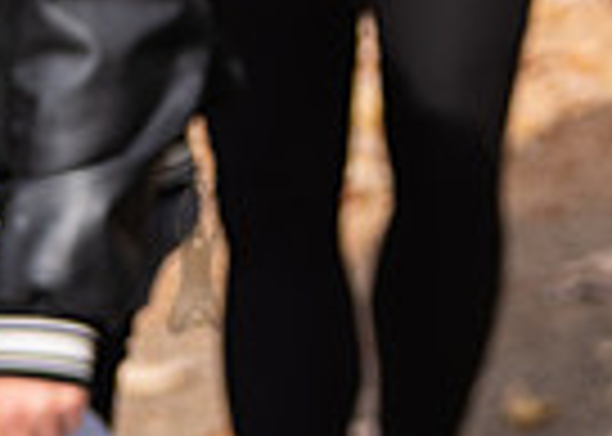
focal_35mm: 289
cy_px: -418
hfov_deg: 6.7
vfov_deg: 4.9
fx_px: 5021
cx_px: 1282
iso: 160
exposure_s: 1/640
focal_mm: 62
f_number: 4
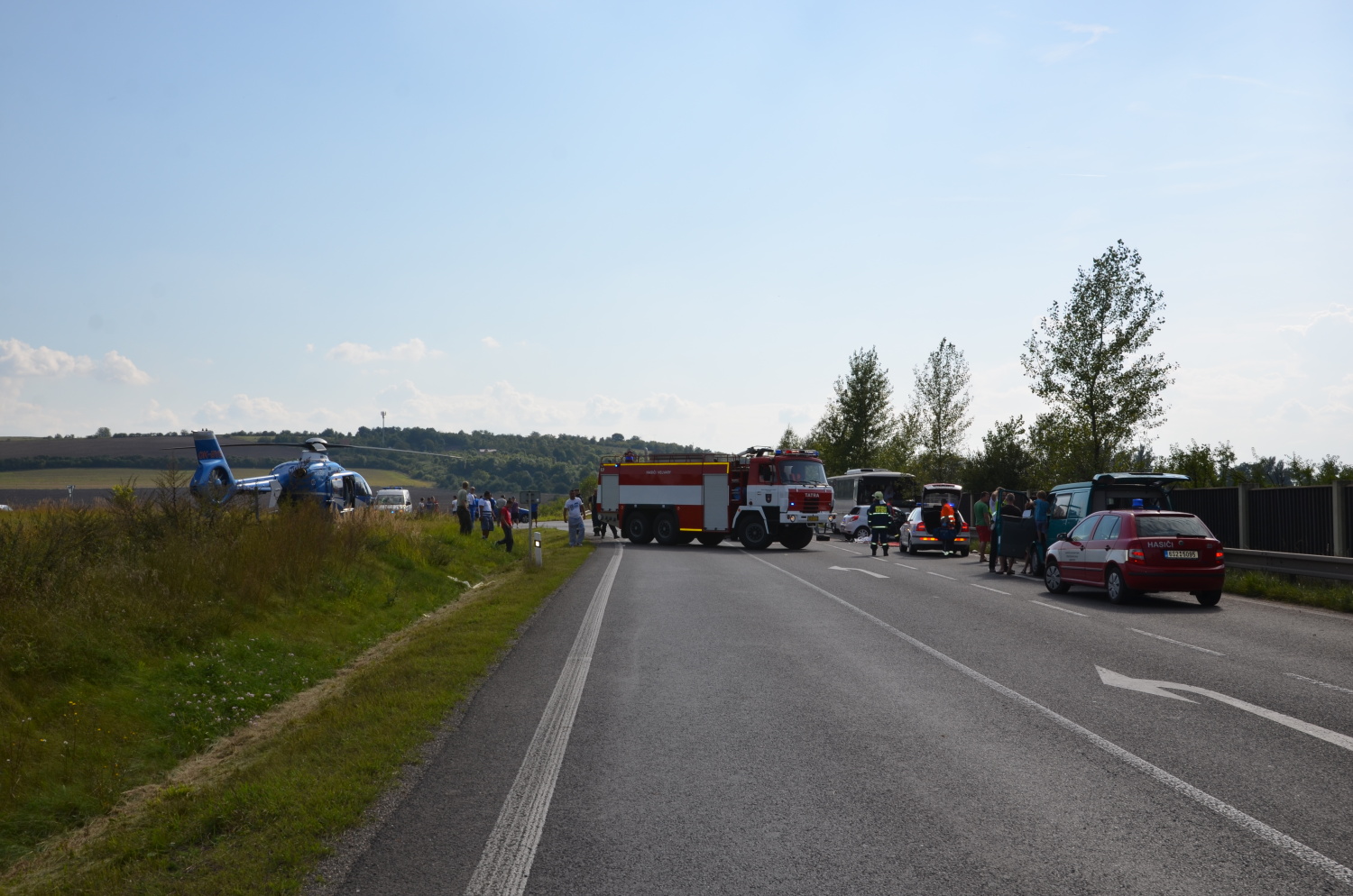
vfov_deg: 35.4
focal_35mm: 38
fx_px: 1407
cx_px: 676
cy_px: 448
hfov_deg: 51.4
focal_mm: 25
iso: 100
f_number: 10
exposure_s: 1/250
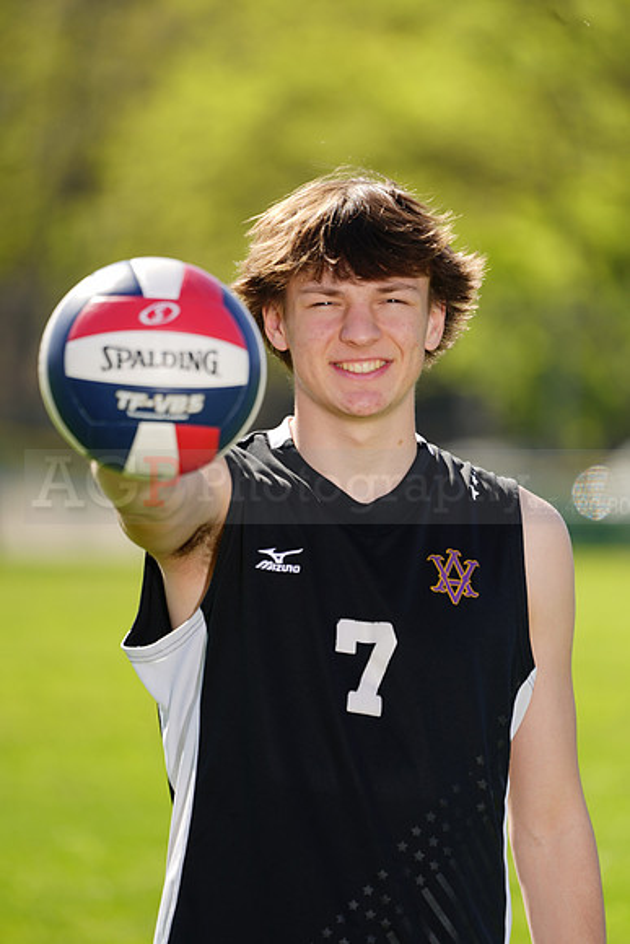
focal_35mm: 382
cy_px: 472
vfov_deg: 5.4
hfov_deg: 3.6
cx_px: 315
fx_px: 10021
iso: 64
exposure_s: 1/200
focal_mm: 382
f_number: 6.3
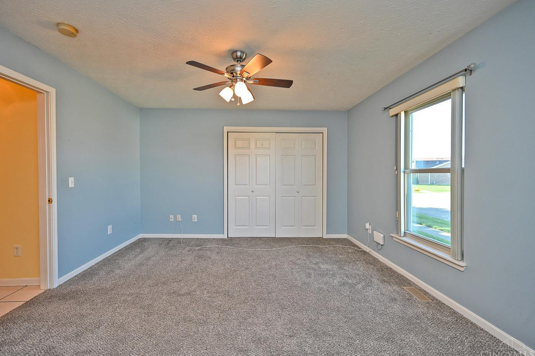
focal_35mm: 15
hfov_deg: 100.3
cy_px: 177
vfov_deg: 77.3
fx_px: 223
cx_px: 253
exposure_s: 1/60
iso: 220
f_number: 4
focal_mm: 14
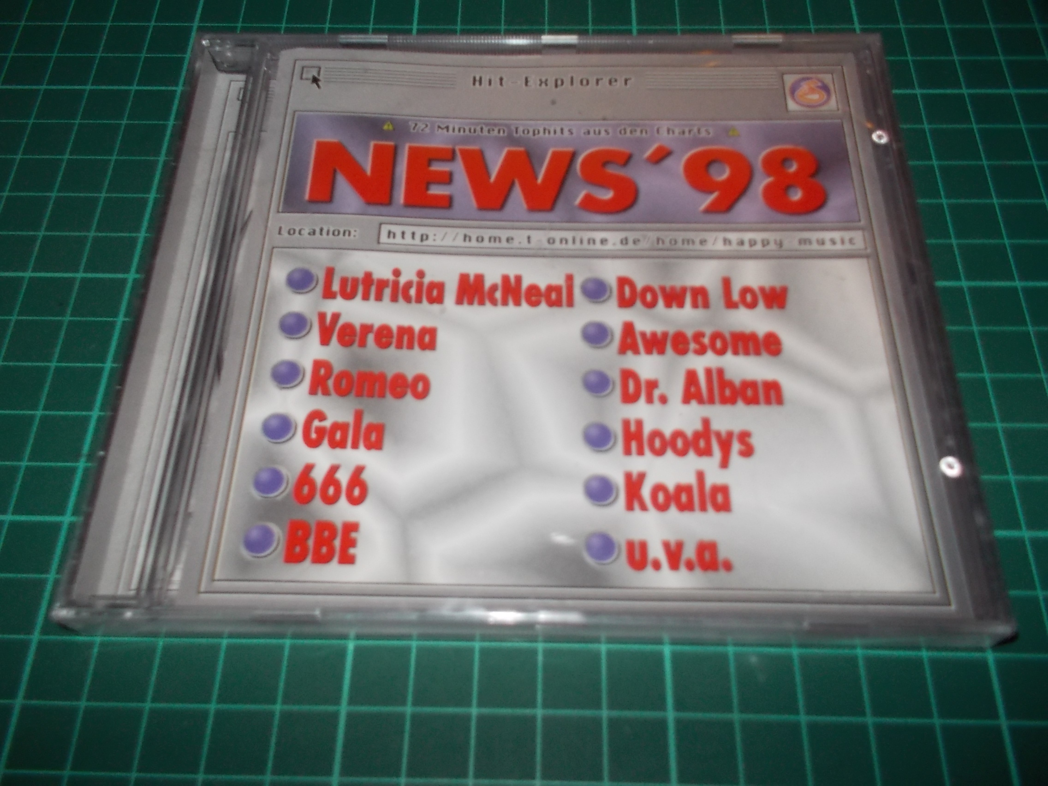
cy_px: 393
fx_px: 878
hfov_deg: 61.7
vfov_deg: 48.2
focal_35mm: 29
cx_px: 524
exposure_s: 1/30
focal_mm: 4.1
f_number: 3.3
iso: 200
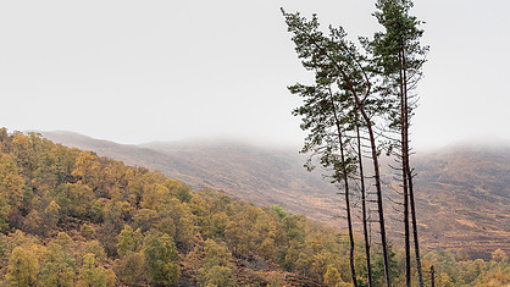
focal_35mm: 151
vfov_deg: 8.0
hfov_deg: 14.2
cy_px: 81
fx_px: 2042
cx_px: 224
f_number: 4
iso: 200
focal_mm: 50
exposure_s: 1/250
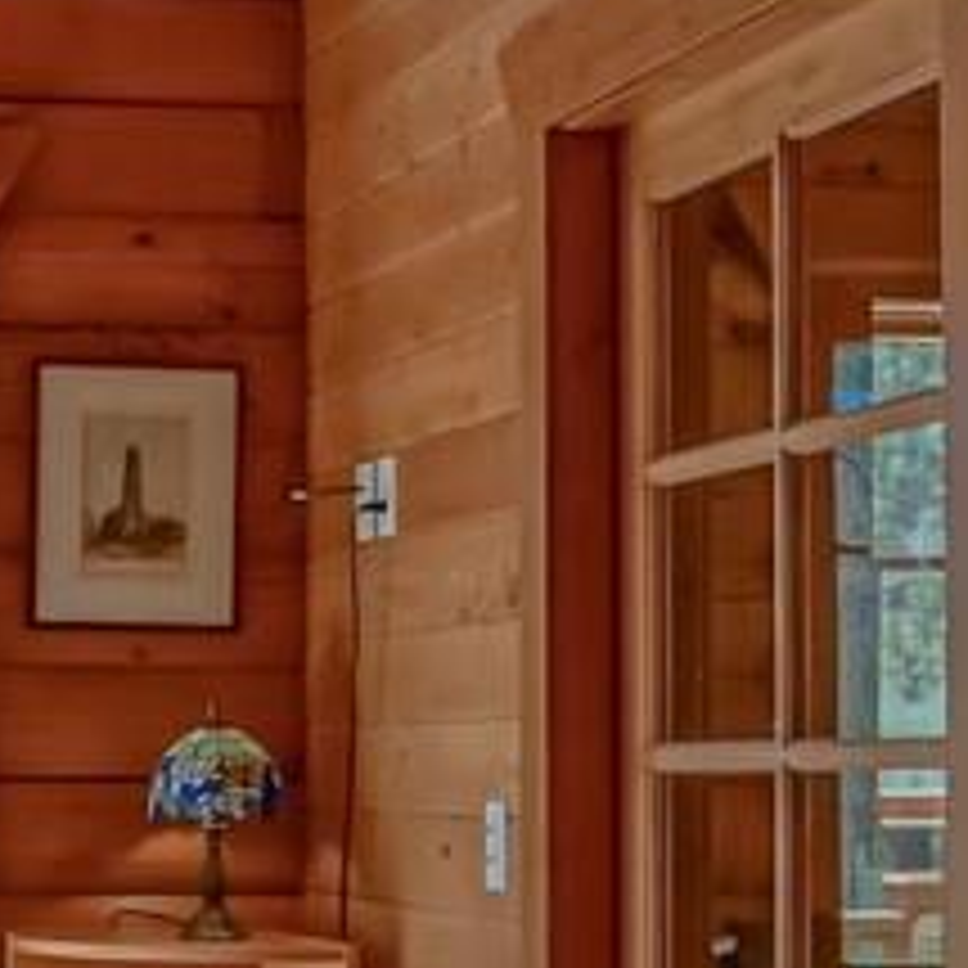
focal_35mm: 91
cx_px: -270
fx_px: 2879
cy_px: 729
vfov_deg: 19.0
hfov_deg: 17.9
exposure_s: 1/45
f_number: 11
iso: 400
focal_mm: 18
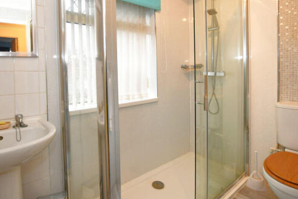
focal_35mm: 20
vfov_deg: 61.2
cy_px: 76
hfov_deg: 83.3
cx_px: 125
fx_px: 166
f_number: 4
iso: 280
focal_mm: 10
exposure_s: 1/60
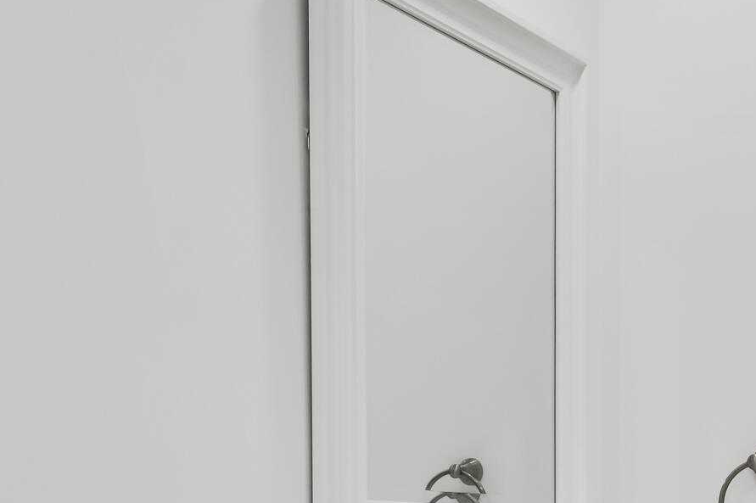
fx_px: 1343
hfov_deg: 30.9
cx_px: 574
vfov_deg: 19.7
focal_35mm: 64
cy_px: 639
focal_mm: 19
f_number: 8
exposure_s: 1/160
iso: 250
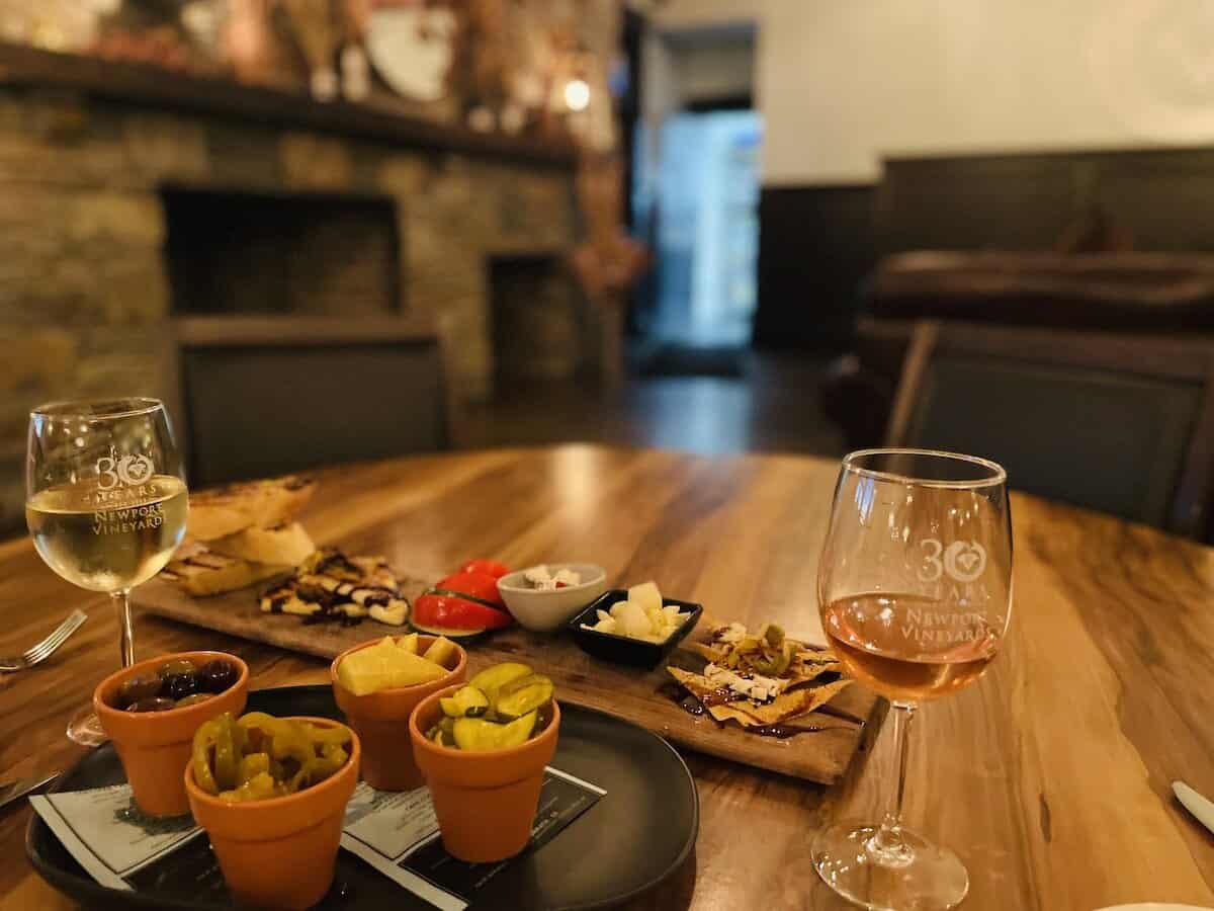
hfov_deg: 67.3
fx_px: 912
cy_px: 456
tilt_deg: -12.9
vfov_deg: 53.1
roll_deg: +0.0
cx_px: 607
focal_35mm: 26
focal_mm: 4.2
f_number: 1.6
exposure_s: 1/30
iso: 1000
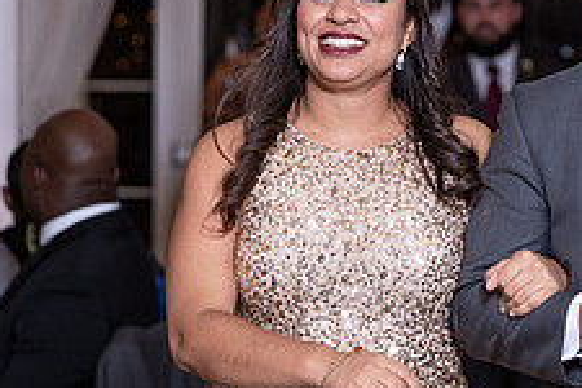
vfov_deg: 4.1
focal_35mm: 339
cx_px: 526
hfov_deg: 6.1
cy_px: 67
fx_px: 5480
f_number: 4
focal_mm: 102
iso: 800
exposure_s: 1/200
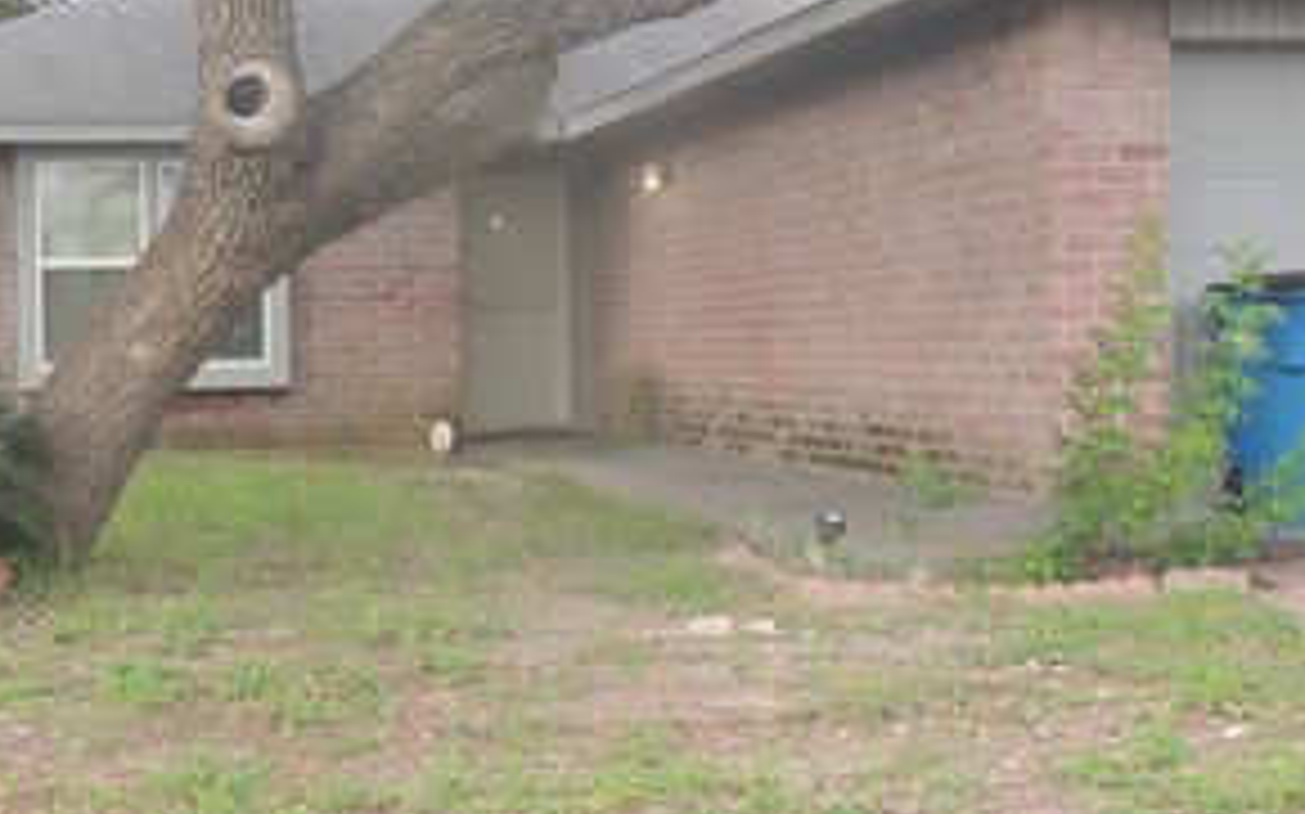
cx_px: 351
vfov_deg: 20.3
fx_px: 2275
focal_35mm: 64
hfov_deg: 31.5
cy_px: 394
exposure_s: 1/80
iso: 100
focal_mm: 6.2
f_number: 3.3
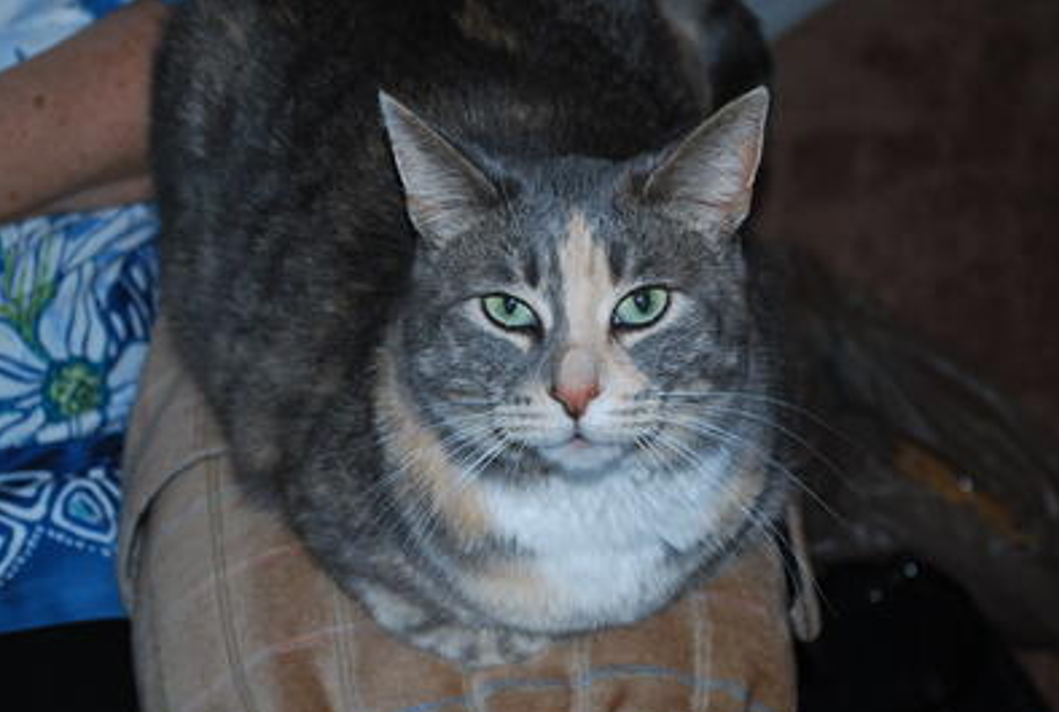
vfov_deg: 16.4
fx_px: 2478
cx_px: 505
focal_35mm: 84
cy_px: 322
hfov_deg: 24.1
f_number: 5.3
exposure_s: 1/125
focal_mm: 46
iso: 100
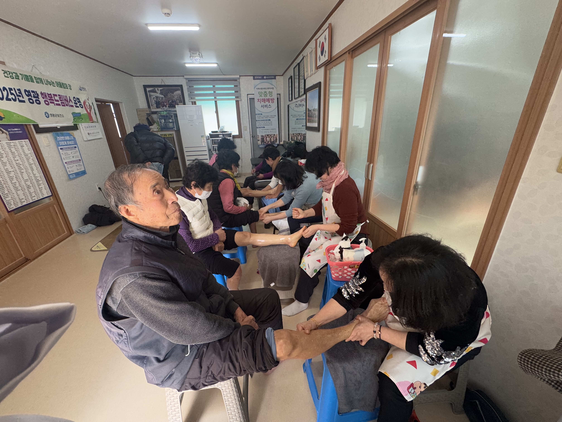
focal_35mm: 14
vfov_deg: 85.7
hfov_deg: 102.1
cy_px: 211
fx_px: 227
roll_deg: +2.3
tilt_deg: -21.6
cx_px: 281
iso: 125
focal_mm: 2.22
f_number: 2.2
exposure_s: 1/99
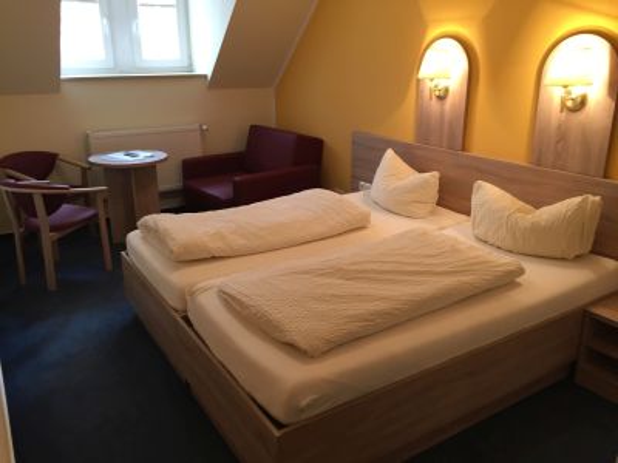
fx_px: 518
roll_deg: +1.3
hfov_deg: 61.7
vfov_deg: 48.2
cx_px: 309
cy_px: 232
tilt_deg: -18.2
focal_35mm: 29
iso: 100
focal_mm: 4.15
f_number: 2.2
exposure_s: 1/33
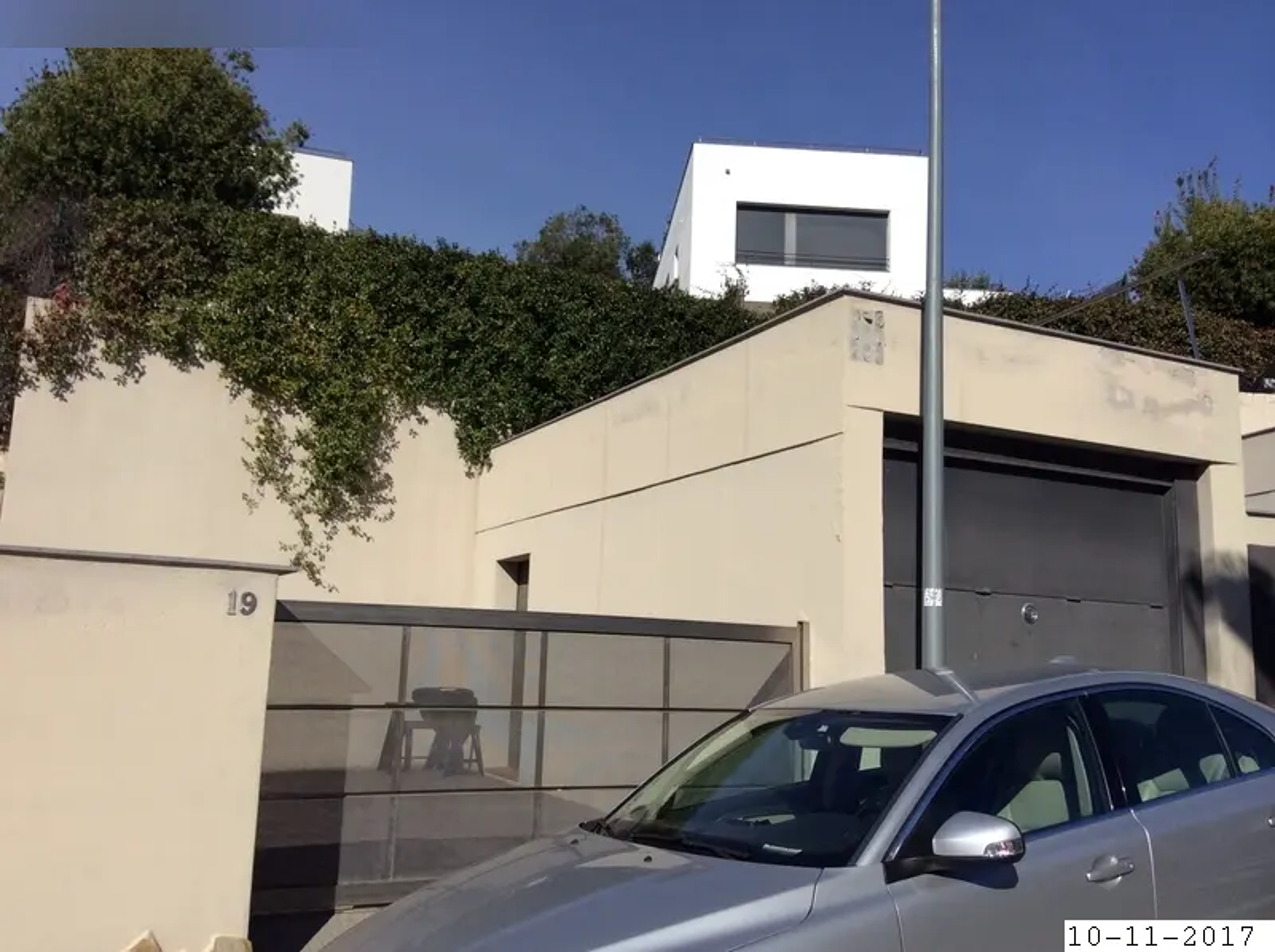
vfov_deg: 42.8
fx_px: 1213
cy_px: 476
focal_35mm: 33
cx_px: 638
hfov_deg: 55.4
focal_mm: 3.3
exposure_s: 1/2725
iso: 32
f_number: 2.4
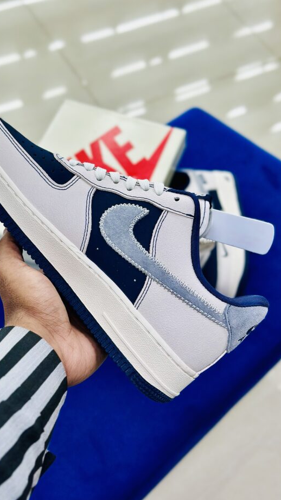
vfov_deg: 39.2
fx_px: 702
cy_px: 252
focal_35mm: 53
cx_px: 105
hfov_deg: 22.6
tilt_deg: -52.3
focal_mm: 6.86
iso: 64
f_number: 1.78
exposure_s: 1/130
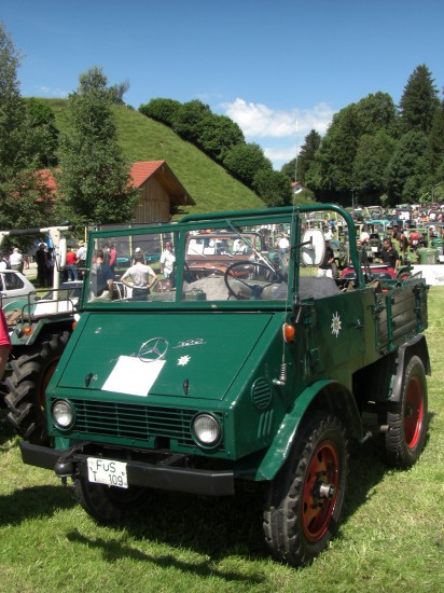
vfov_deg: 49.0
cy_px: 296
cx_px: 222
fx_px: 650
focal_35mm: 38
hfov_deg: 37.7
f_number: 4.6
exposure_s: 1/250
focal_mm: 6.3
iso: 64
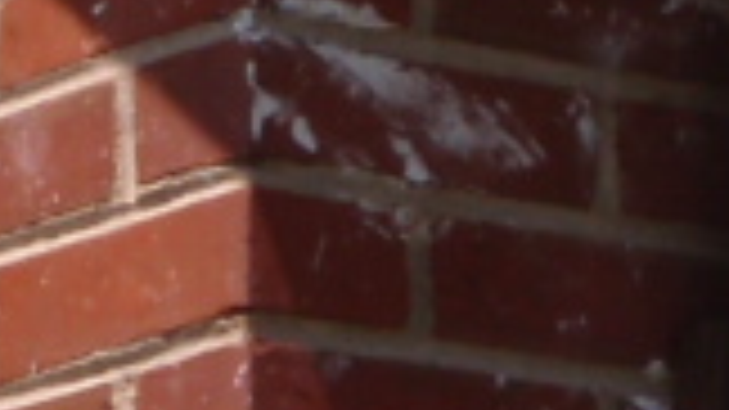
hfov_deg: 4.3
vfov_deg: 2.4
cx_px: 1922
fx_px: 9488
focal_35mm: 491
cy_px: -820
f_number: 4.5
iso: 64
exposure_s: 1/400
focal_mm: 10.34
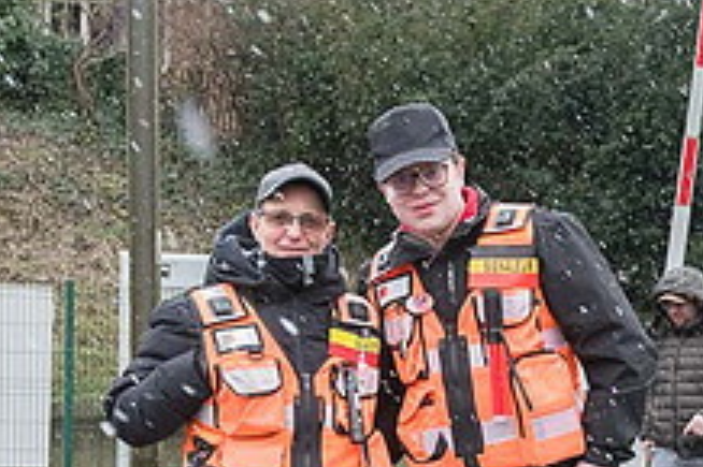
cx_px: 608
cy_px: 493
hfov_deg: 21.7
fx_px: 1795
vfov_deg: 14.5
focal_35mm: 92
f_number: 5.6
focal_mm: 28
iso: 1600
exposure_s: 1/160
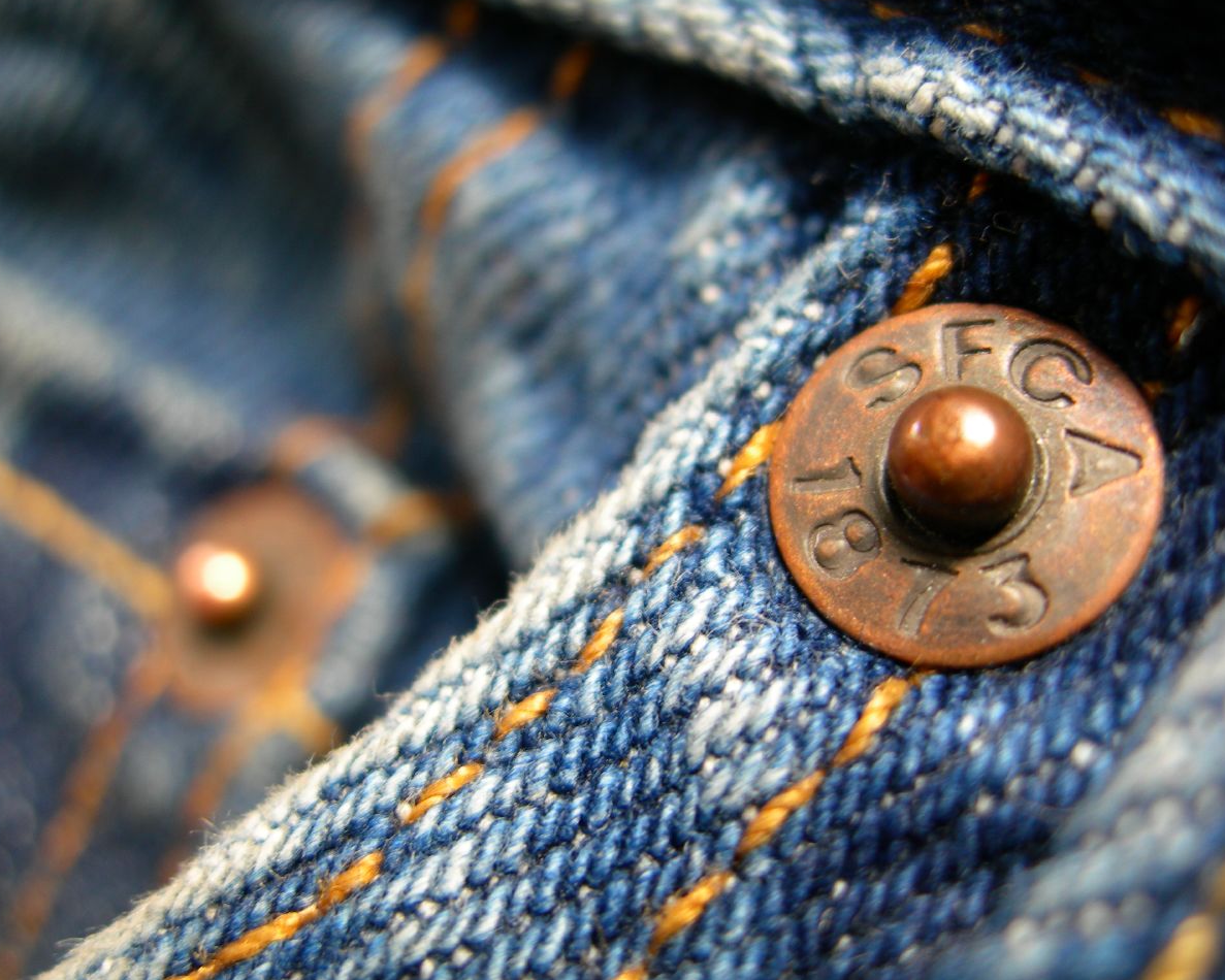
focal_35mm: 40
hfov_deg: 45.8
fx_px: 1450
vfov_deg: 37.3
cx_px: 578
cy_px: 487
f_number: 2.8
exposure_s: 1/15.2
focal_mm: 7.8
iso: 50
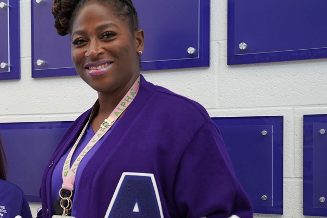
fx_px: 554
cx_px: 55
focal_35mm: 61
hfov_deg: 31.8
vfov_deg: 22.2
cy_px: 151
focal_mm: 36
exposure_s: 1/160
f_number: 4
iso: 2500
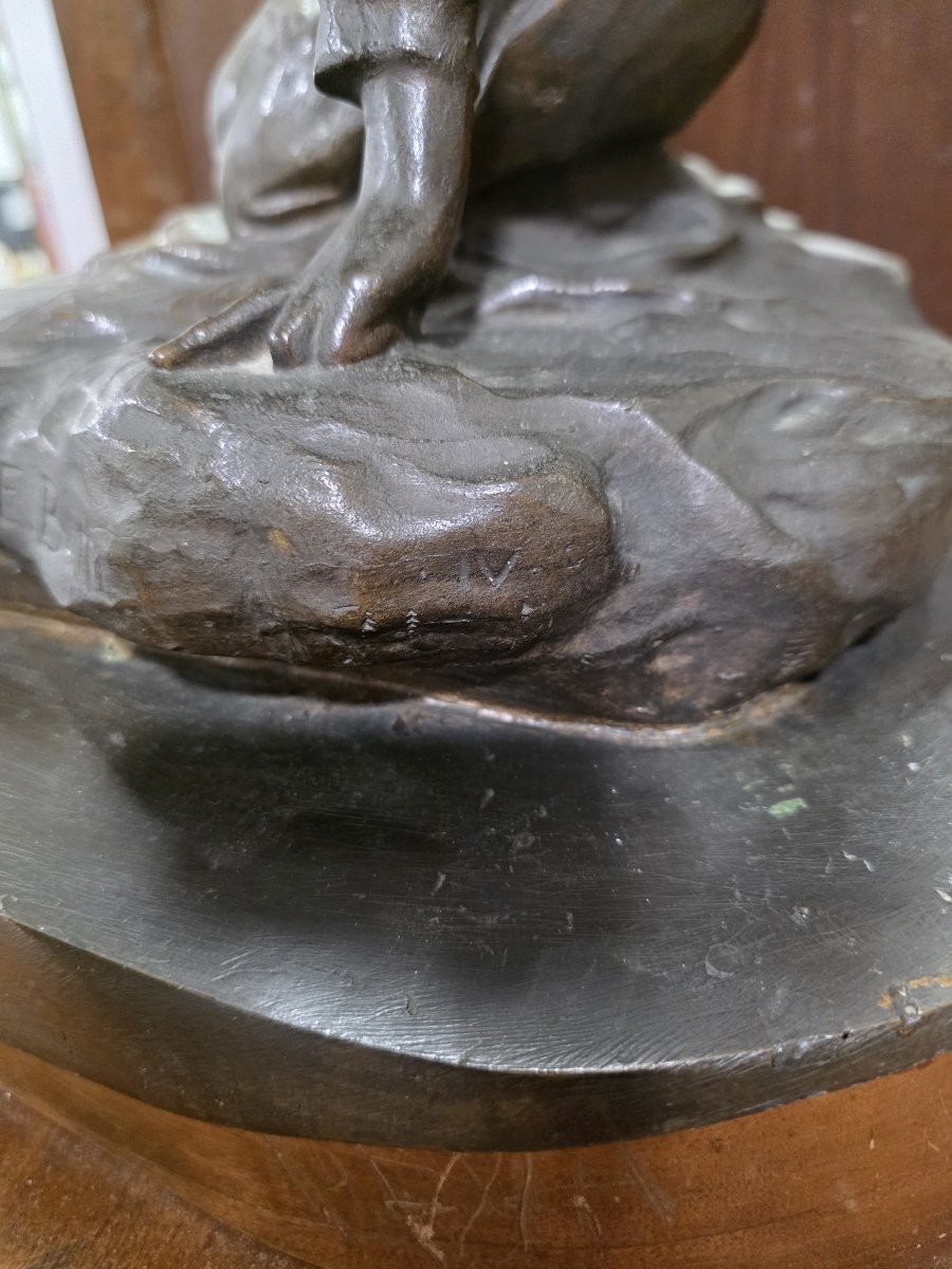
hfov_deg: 58.9
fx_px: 843
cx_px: 476
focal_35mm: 23
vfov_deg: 73.9
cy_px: 634
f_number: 1.7
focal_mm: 6.3
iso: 2000
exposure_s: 1/100
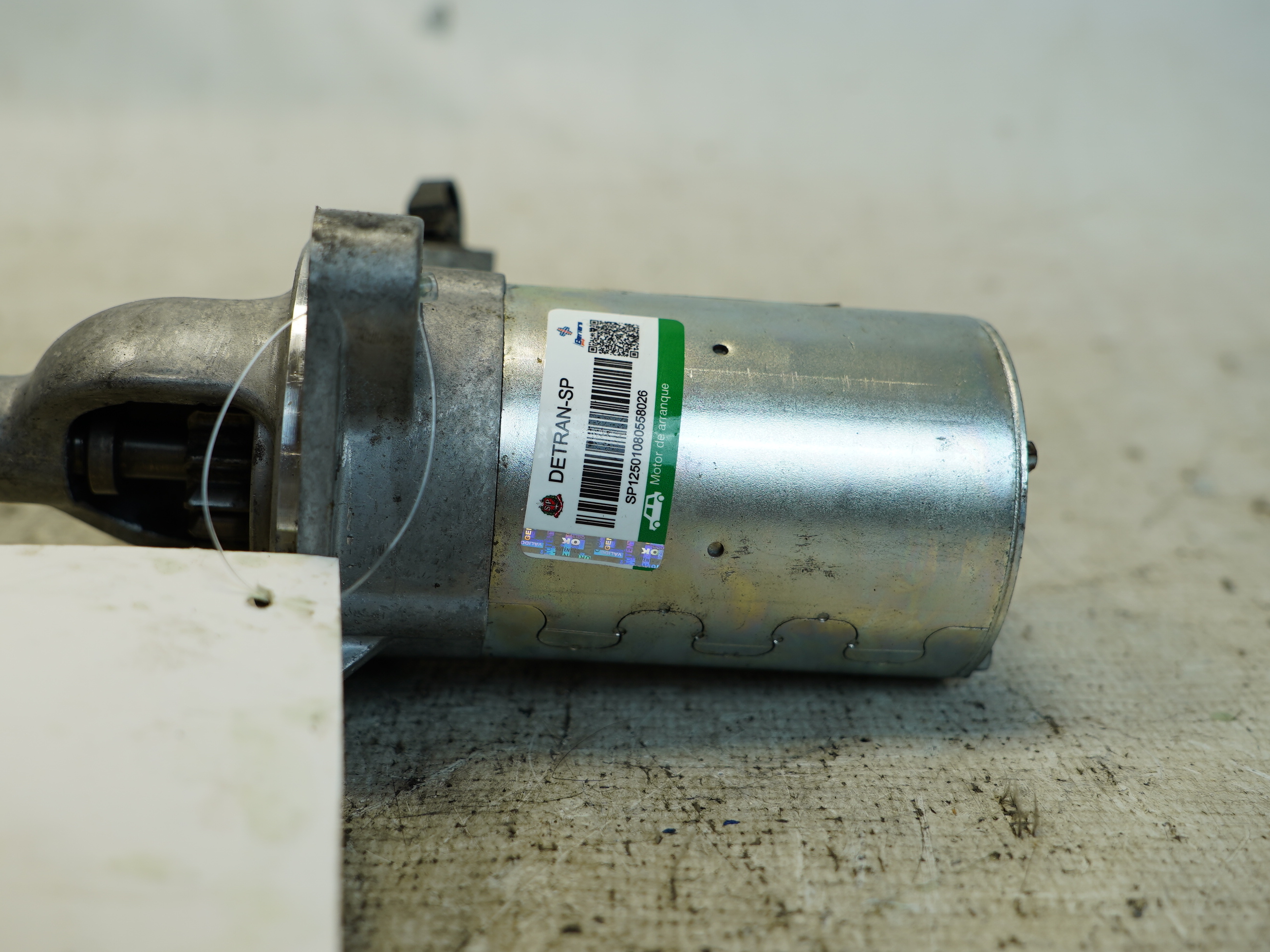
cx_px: 581
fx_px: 1504
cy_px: 472
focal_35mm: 41
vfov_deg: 35.1
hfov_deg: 45.7
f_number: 4
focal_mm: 25
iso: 100
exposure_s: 1/60
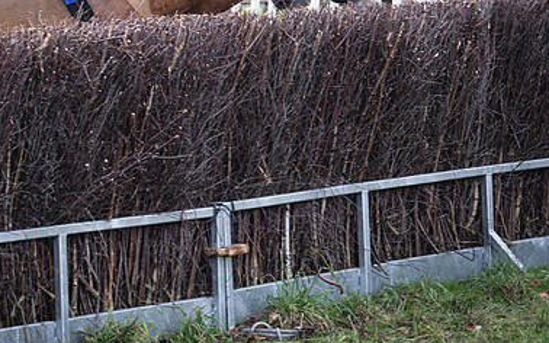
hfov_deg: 10.0
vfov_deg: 6.2
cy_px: 49
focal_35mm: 210
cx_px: 242
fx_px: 3141
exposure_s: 1/1600
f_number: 2.8
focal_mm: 70
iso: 400
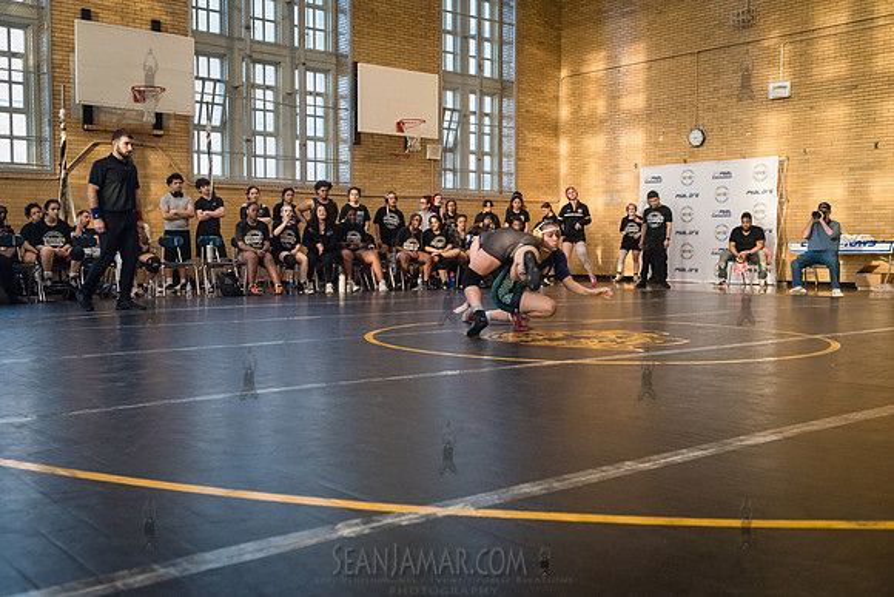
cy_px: 298
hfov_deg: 51.2
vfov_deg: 35.4
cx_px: 447
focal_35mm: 38
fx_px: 934
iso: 5000
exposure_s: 1/400
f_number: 4
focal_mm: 35
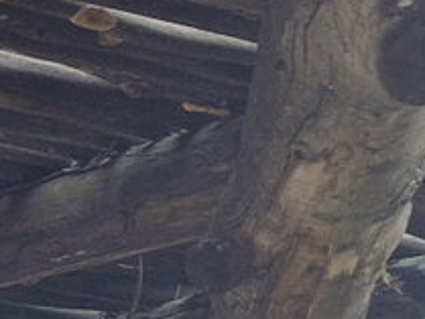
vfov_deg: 8.1
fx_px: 2162
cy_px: 638
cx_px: -687
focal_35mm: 176
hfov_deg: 9.6
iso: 50
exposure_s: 1/506
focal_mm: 5.54
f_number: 1.8
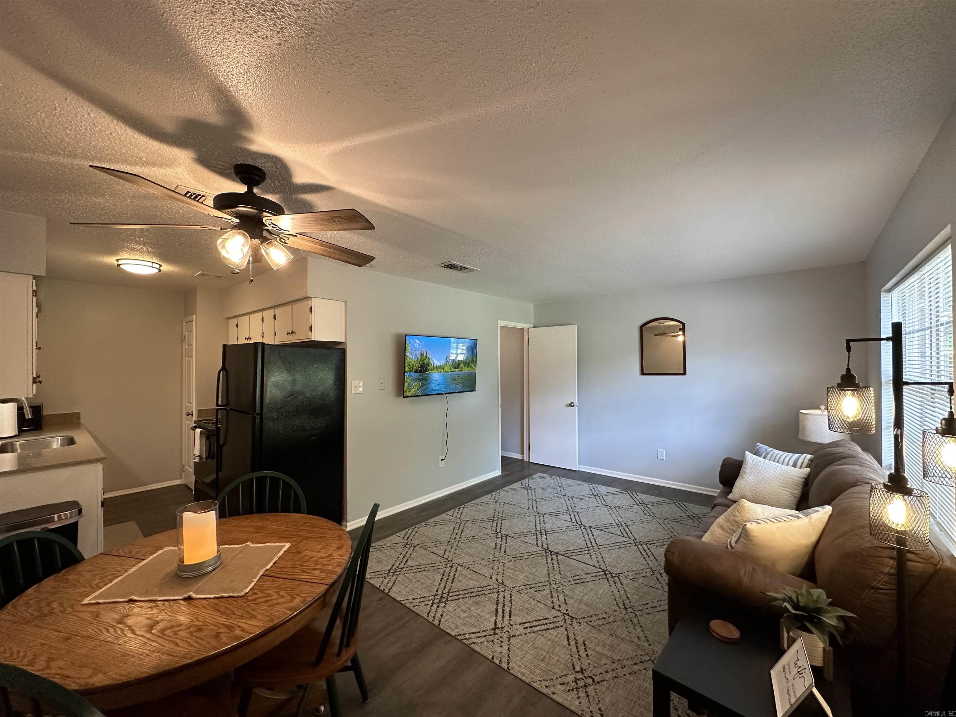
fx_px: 387
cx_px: 478
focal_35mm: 14
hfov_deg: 102.1
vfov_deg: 85.7
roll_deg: +0.3
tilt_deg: -0.1
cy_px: 358
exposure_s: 1/120
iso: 200
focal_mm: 2.22
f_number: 2.2
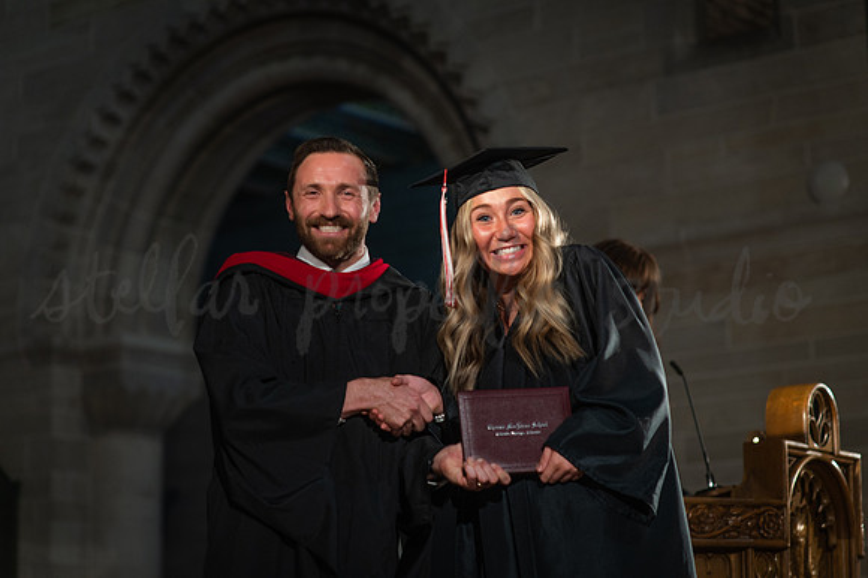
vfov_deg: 16.1
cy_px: 289
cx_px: 434
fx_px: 2048
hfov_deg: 23.9
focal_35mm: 85
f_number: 2.5
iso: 1250
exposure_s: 1/320
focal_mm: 85
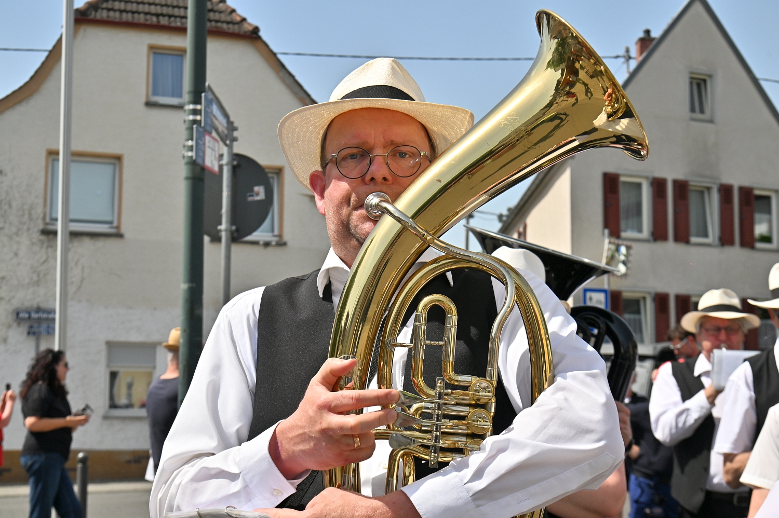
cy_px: 259
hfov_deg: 35.7
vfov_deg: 24.2
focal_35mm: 56
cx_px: 390
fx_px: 1211
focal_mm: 56
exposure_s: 1/1000
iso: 320
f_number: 13
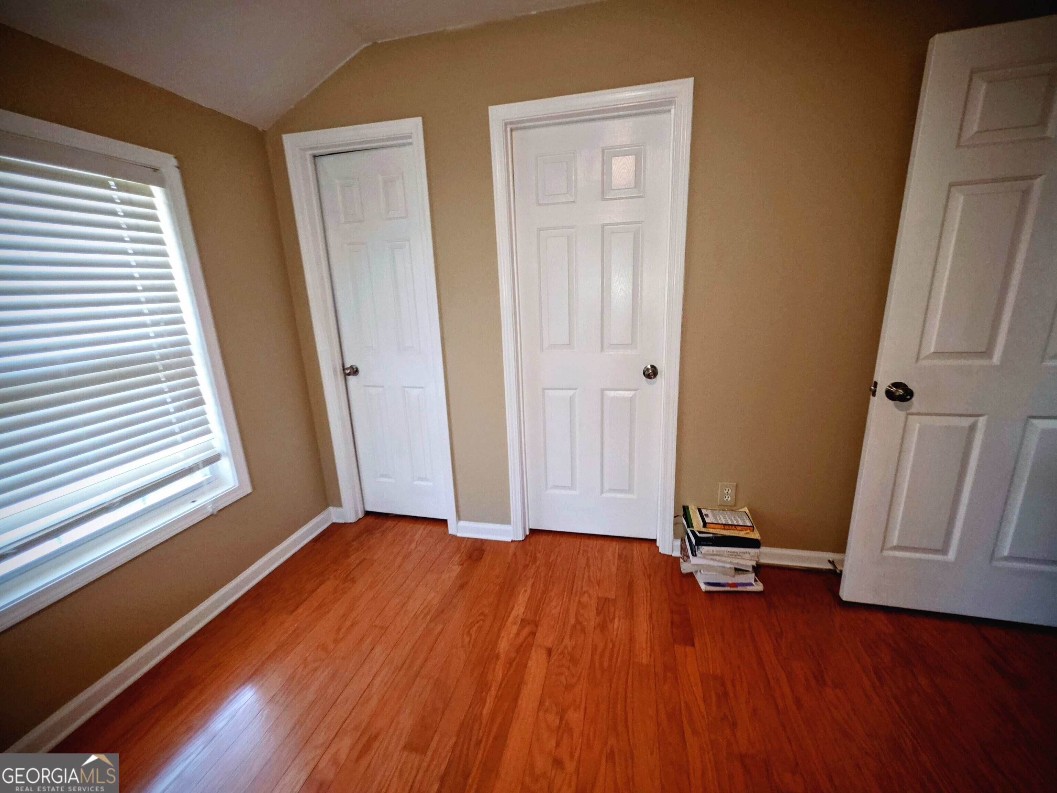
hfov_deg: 106.2
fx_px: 397
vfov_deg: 89.9
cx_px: 528
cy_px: 396
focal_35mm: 13
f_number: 1.9
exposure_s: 1/60
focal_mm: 2.2
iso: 160
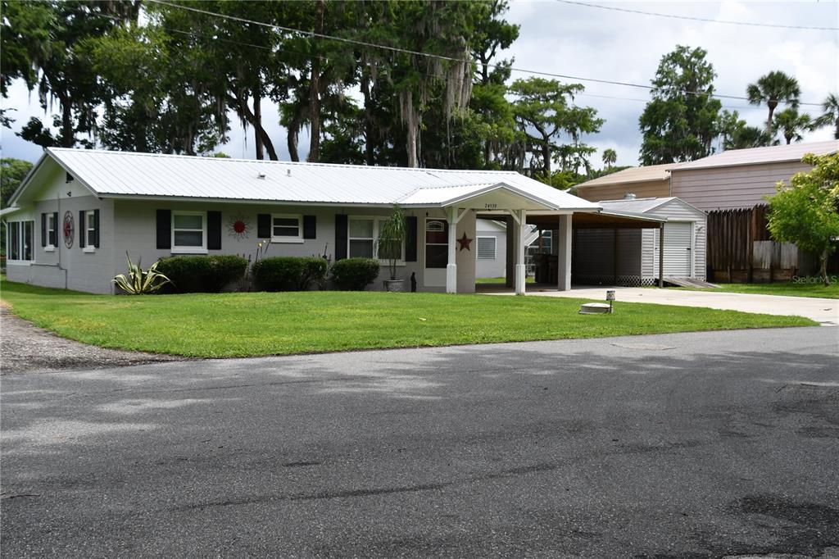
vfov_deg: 28.1
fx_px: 1118
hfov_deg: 41.1
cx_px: 420
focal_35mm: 48
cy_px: 280
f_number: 6.3
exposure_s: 1/1600
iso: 400
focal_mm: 32
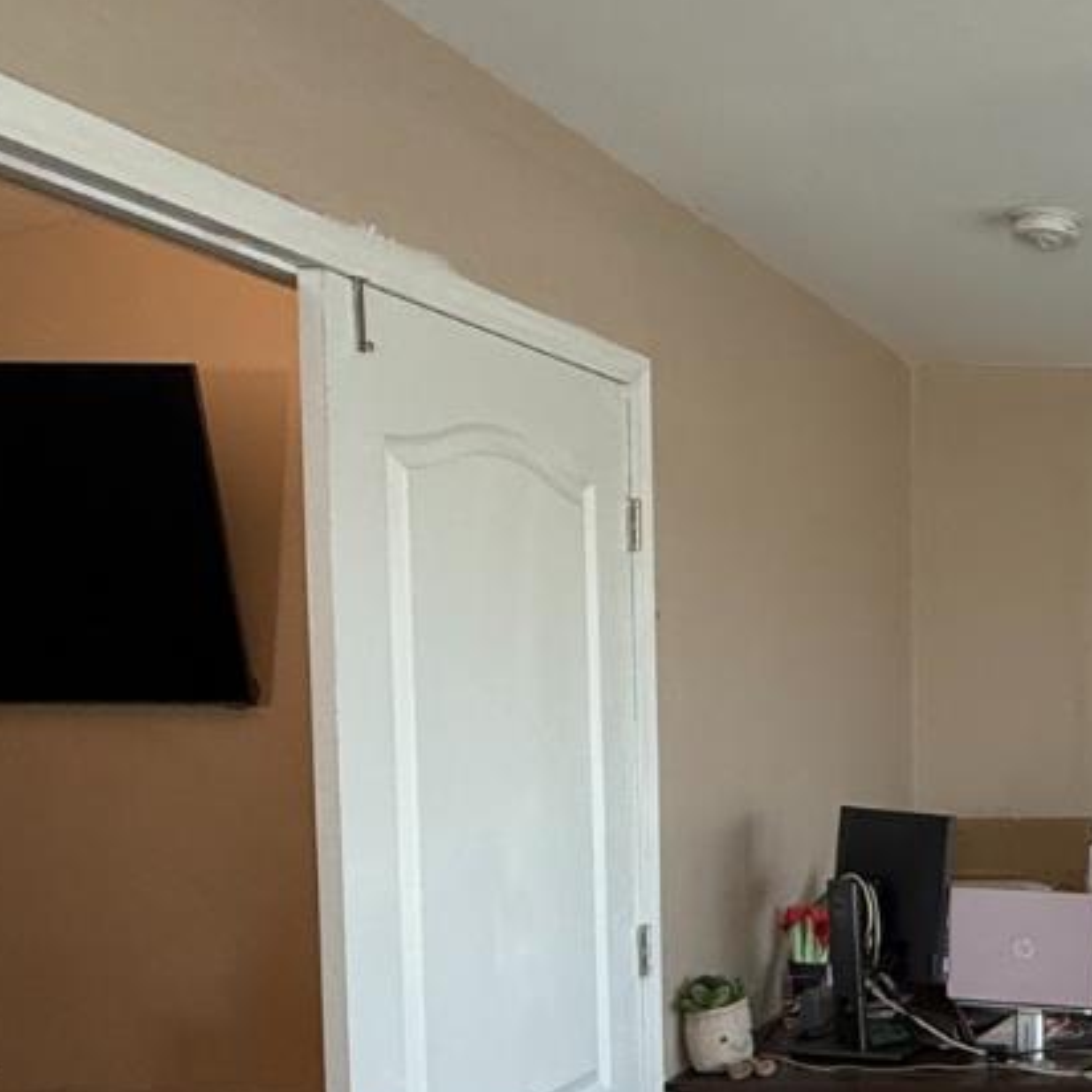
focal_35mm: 45
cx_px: 1418
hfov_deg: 30.0
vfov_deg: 37.1
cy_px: 749
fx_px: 1606
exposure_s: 1/120
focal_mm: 2.22
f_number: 2.2
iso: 320
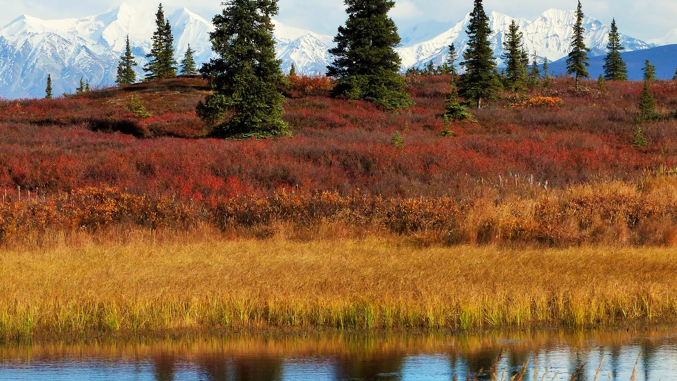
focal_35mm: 176
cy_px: 149
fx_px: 3160
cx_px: 347
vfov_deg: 6.9
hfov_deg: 12.2
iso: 100
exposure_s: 1/1600
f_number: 4.5
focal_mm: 20.1
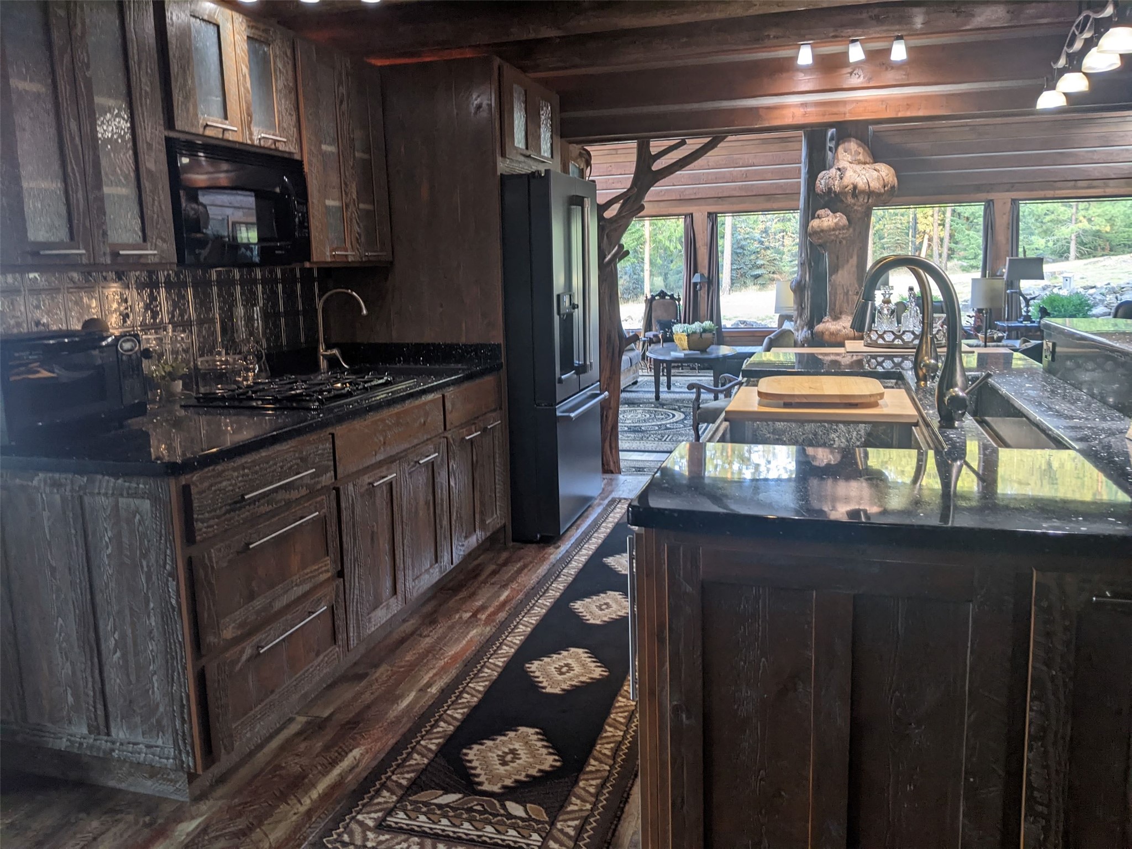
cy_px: 424
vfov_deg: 51.4
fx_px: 883
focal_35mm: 27
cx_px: 566
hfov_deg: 65.3
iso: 48
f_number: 1.8
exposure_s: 1/24
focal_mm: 4.44
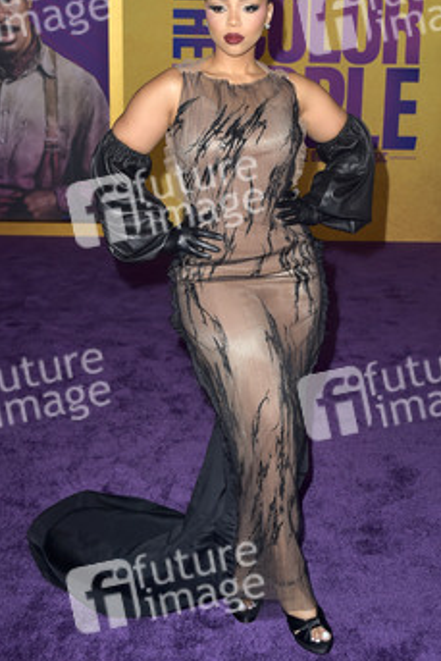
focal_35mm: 49
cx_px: 222
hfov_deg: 27.6
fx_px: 899
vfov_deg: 40.3
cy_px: 299
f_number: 6.3
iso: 320
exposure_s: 1/250
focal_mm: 42
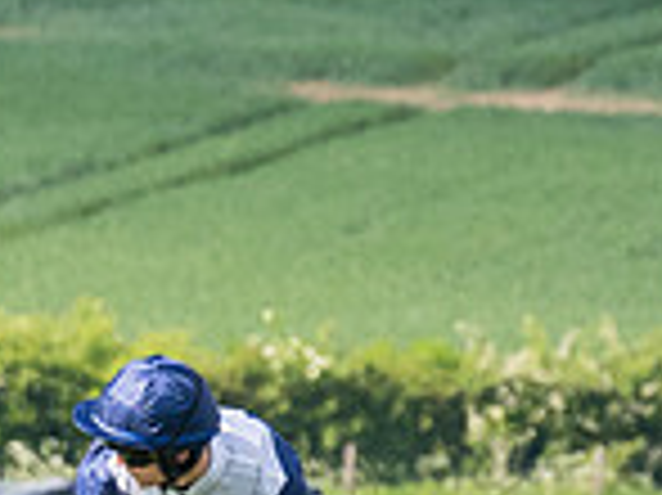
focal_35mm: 1706
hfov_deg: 1.2
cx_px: 1671
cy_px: 822
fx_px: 32599
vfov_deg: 0.9
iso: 400
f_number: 5
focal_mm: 155
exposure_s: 1/2000
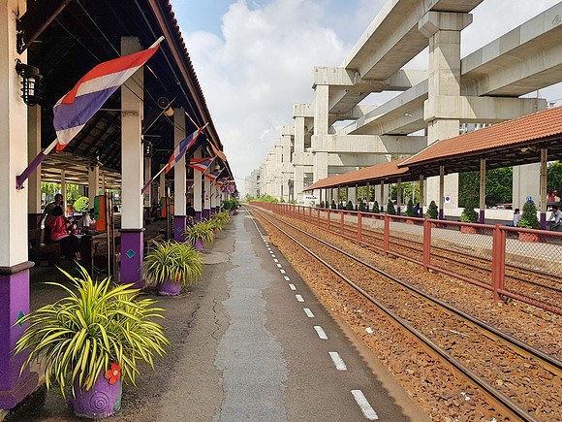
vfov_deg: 53.1
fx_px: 422
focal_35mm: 26
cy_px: 211
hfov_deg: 67.3
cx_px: 281
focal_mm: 4.2
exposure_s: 1/1544
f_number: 1.7
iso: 40
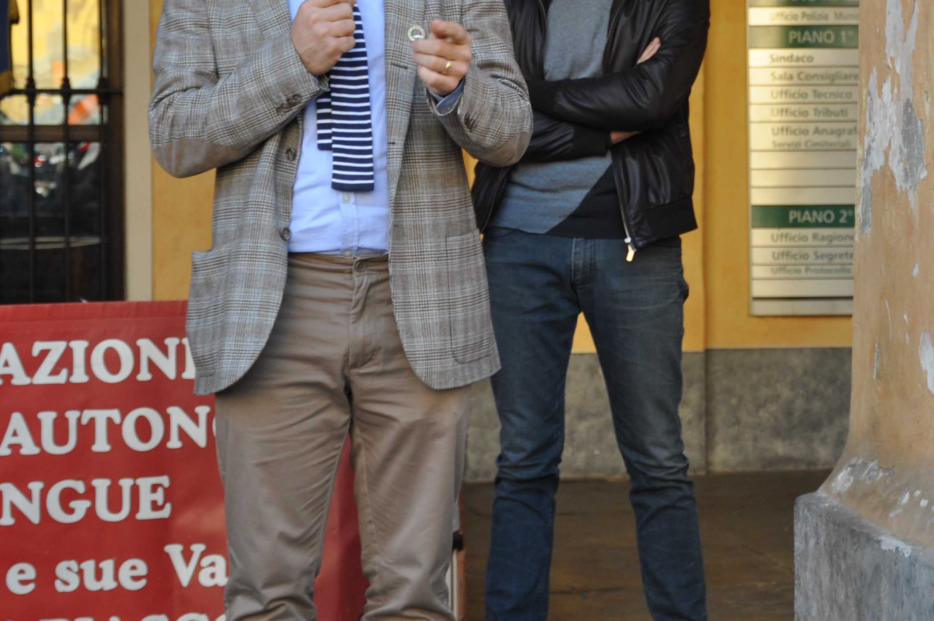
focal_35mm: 119
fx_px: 3084
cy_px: 189
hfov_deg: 17.2
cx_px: 651
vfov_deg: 11.5
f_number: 5.6
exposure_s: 1/125
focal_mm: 42
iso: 280
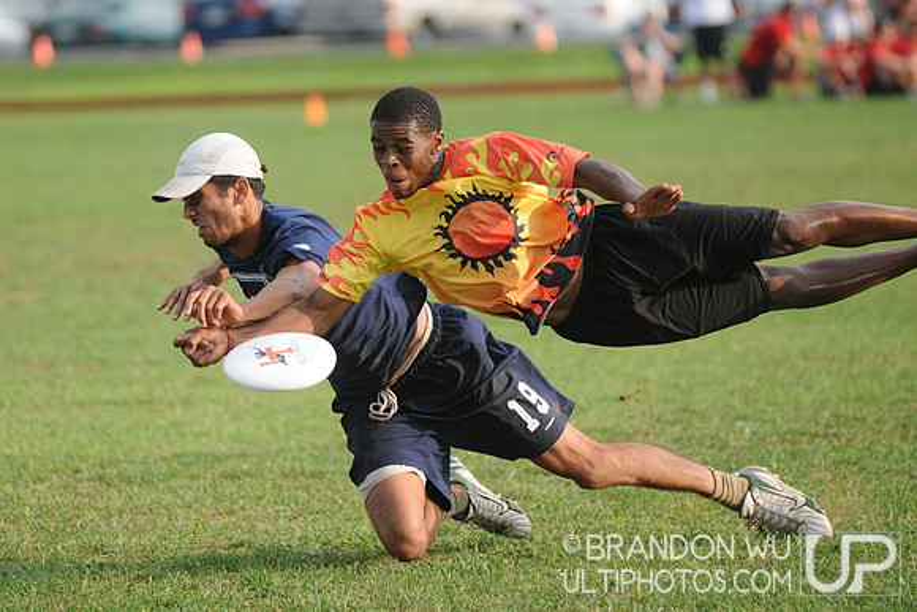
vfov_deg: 5.2
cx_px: 458
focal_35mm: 262
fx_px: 6688
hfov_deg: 7.8
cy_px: 306
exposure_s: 1/2000
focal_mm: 175
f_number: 2.8
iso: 400
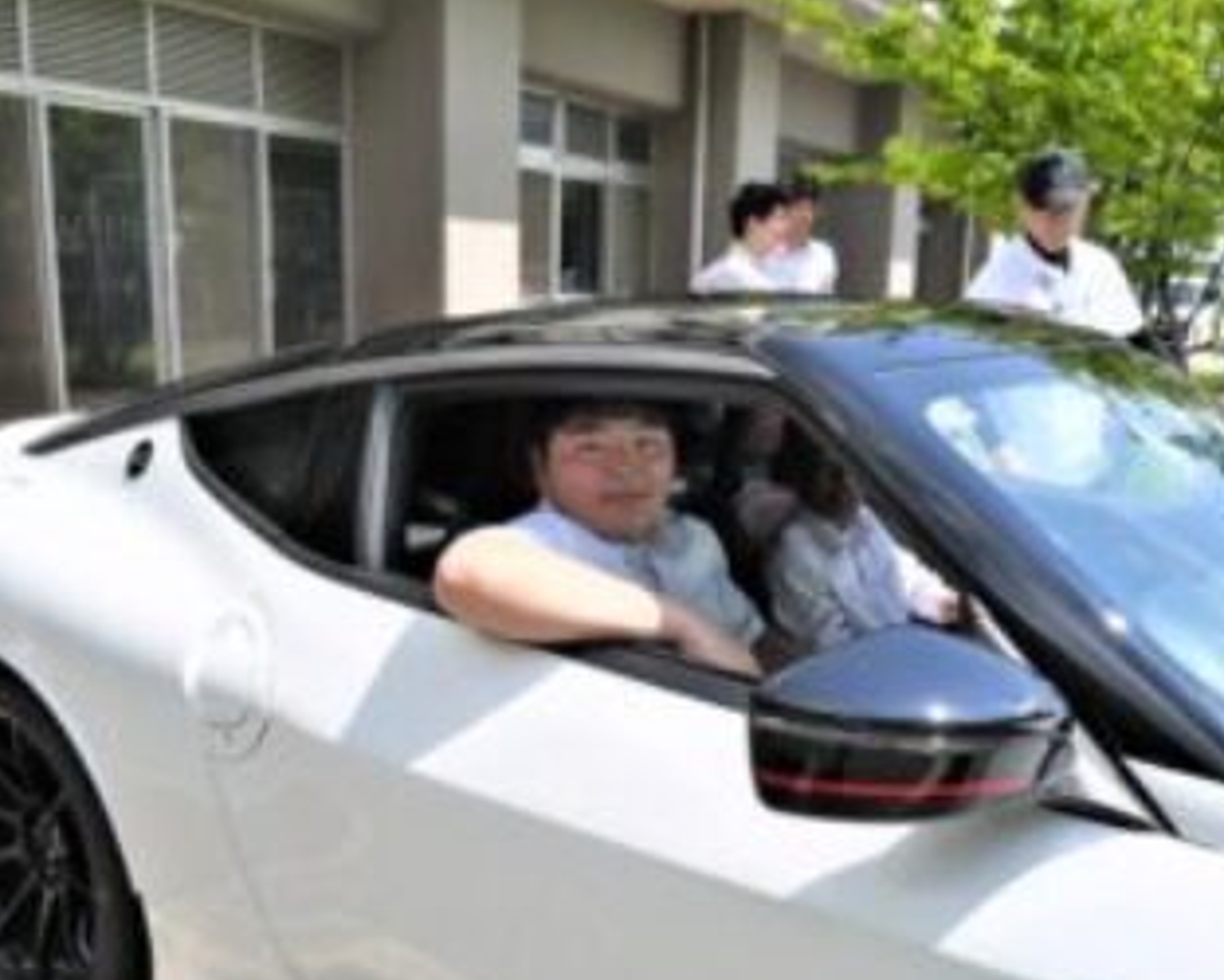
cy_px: 553
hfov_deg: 58.7
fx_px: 1087
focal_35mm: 30
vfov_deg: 48.4
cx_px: 655
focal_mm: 12
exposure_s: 1/500
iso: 160
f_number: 7.1
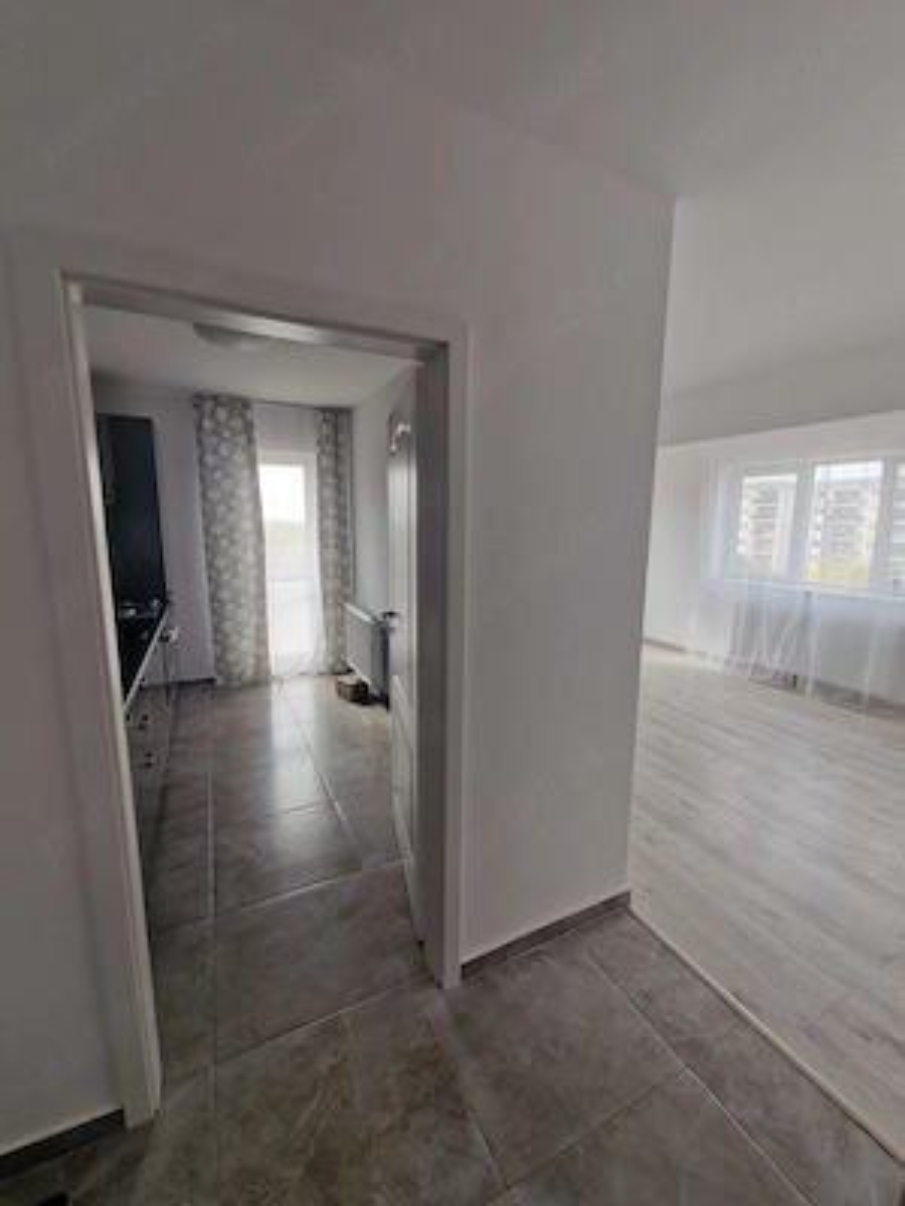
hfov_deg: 89.9
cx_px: 452
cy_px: 603
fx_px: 453
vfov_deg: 106.2
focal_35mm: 13
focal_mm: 2.2
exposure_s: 1/112
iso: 50
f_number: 2.2
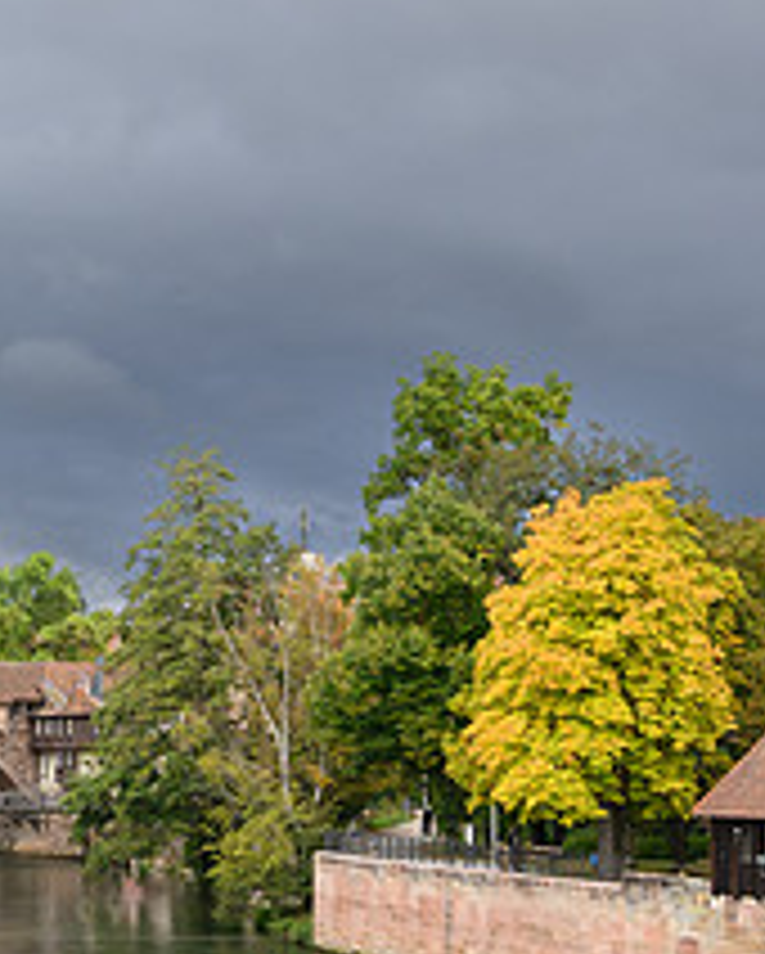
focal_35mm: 77
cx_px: -32
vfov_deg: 24.7
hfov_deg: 19.3
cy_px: 603
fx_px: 2176
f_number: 8
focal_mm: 20.5
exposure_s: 1/250
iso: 720
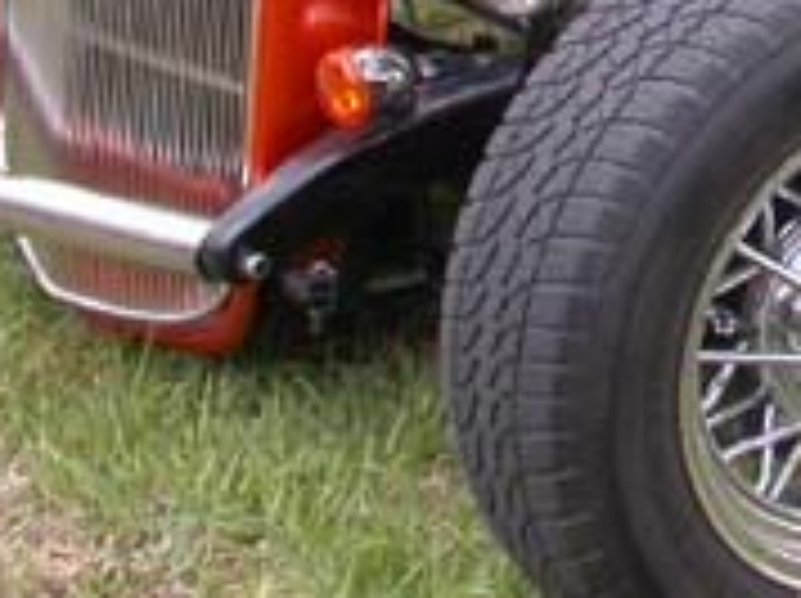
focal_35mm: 171
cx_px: 1251
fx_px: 3952
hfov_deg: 11.1
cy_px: -427
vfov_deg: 8.4
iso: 100
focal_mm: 7.85
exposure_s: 1/199
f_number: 5.3
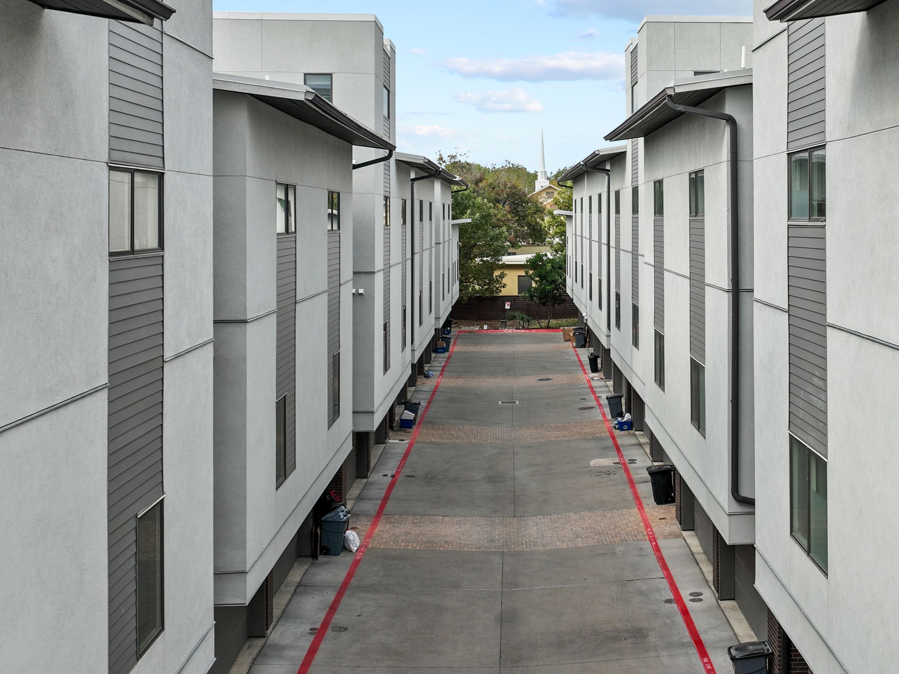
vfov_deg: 33.1
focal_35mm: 43
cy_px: 194
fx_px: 1116
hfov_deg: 43.2
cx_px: 607
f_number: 2.8
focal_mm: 12.29
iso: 100
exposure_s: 1/640
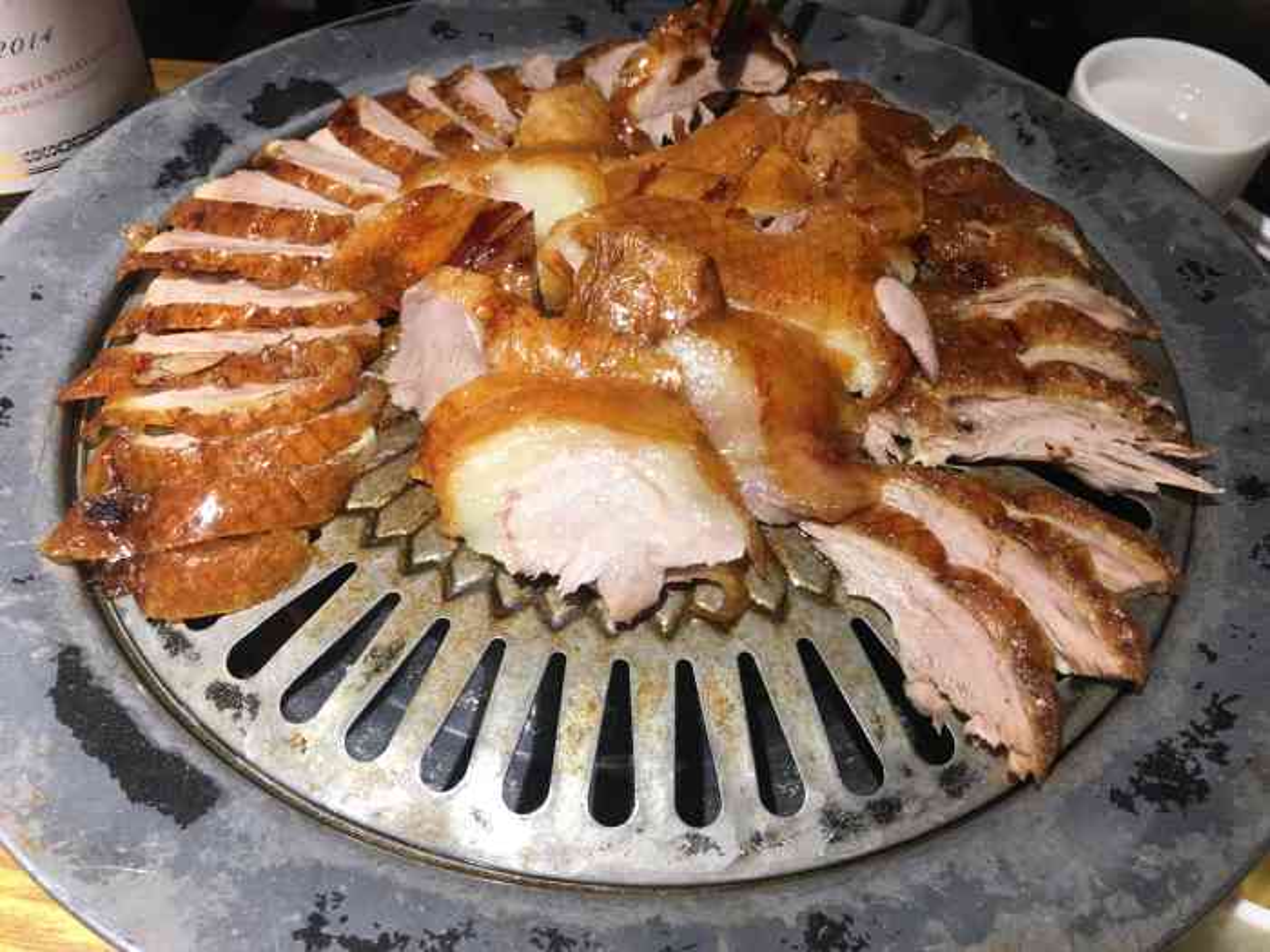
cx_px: 635
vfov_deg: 48.2
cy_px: 476
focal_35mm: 29
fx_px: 1064
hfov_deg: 61.7
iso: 25
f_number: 2.2
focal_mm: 4.15
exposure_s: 1/33
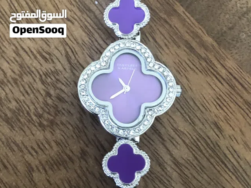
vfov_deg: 49.7
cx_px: 126
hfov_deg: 63.4
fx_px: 203
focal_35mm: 28
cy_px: 94
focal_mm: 3.99
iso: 80
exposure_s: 1/15
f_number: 1.8
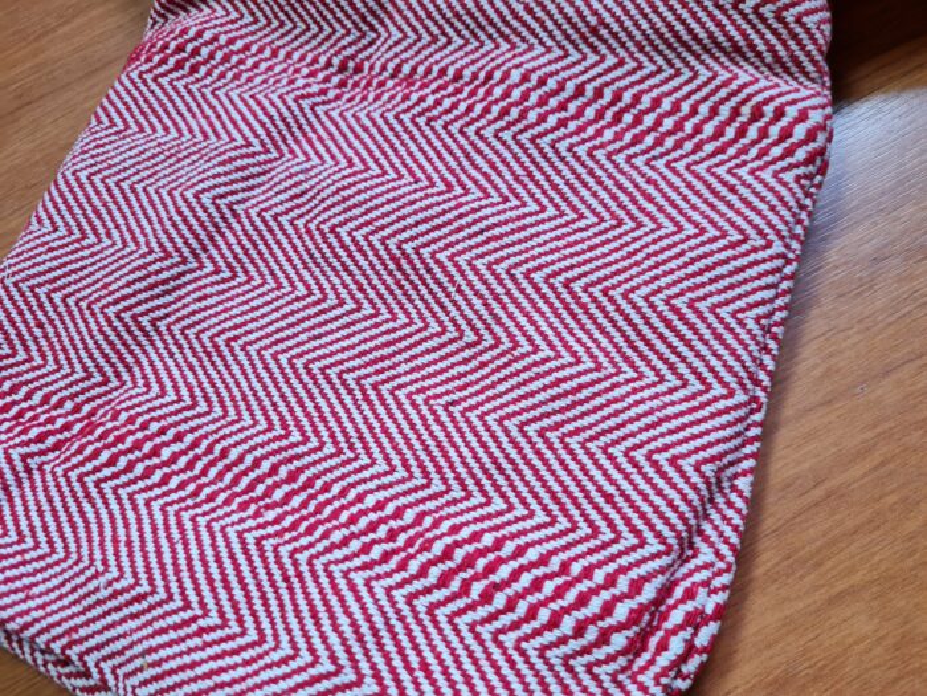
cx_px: 464
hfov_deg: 67.3
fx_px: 696
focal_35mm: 26
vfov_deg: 53.1
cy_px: 348
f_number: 1.8
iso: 200
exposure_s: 1/60
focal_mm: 5.4
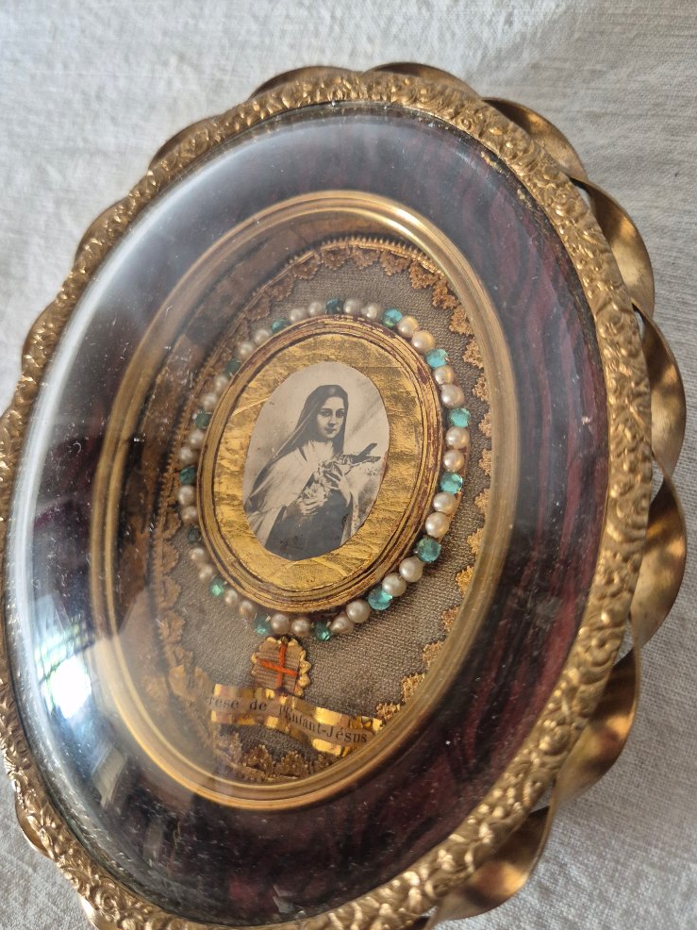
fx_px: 752
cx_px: 335
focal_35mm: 28
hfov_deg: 49.7
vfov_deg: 63.5
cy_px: 462
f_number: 1.8
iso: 640
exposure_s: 1/100
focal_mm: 5.4
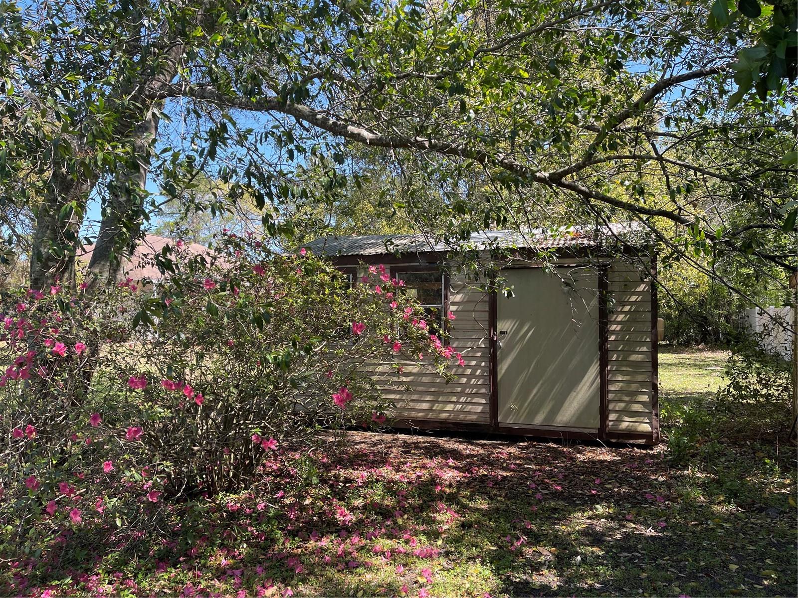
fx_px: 576
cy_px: 299
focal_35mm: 25
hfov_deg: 69.4
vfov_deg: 54.9
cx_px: 399
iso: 32
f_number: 1.6
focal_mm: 5.1
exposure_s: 1/438
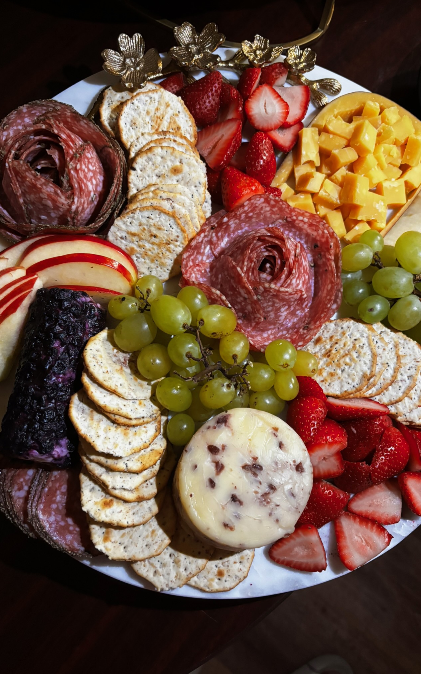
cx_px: 229
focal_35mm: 28
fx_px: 514
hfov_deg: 44.5
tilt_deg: -73.9
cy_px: 339
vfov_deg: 66.5
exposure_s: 1/40
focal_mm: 5.96
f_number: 1.6
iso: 500
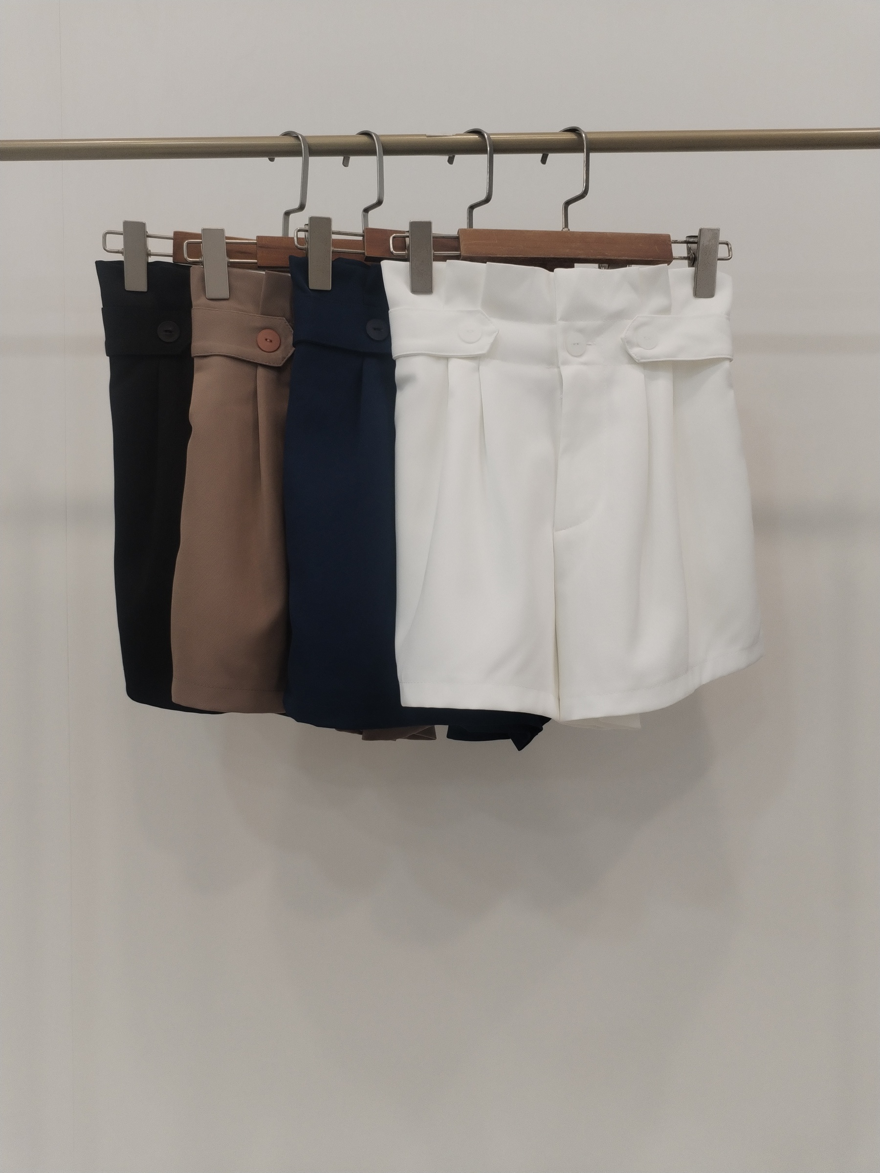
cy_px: 586
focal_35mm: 29
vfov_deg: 61.7
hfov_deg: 48.2
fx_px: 983
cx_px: 440
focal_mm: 4.75
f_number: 1.8
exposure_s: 1/100
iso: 296
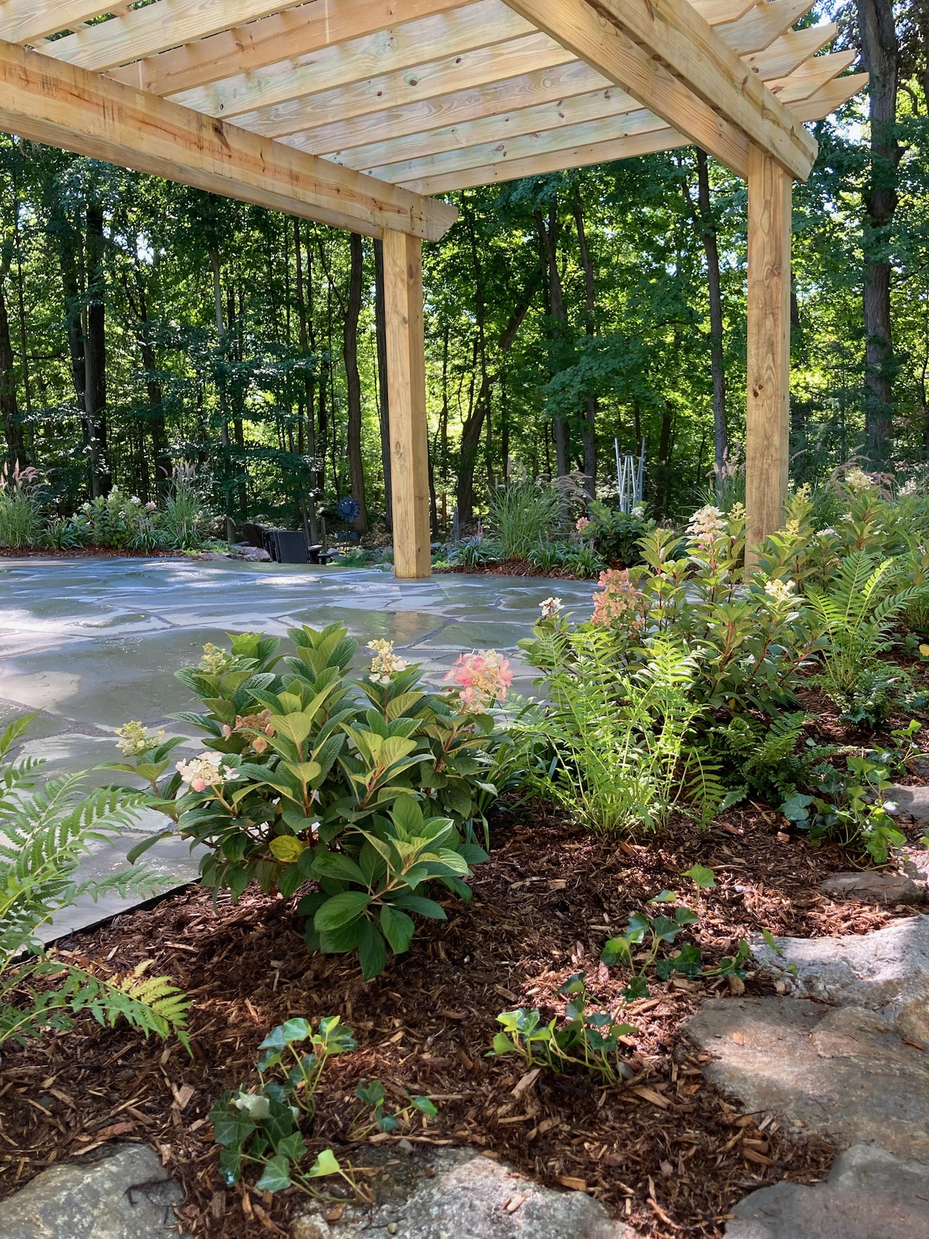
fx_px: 1002
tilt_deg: -8.4
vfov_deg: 63.4
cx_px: 464
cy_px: 620
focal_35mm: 28
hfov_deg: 49.7
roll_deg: +0.3
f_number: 1.8
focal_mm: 3.99
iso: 64
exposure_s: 1/121
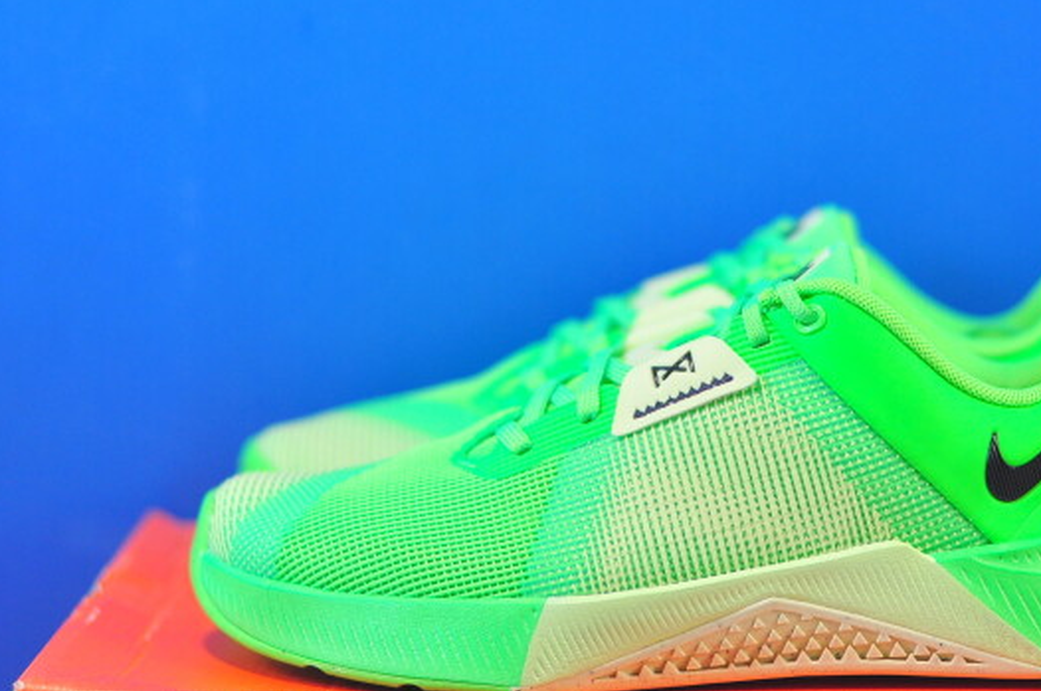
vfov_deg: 12.0
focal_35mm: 114
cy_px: 248
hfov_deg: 17.9
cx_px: 683
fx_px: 3291
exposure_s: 1/320
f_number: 2.2
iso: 250
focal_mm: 50
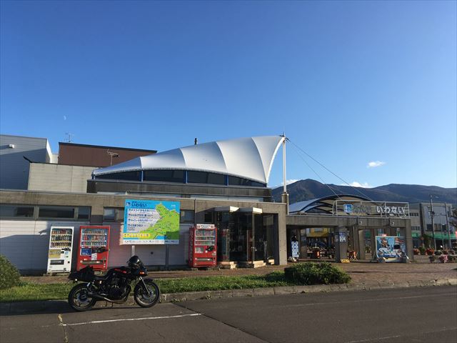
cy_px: 172
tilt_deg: +10.0
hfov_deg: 61.7
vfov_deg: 48.2
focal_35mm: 29
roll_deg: +0.6
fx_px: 383
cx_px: 228
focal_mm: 4.15
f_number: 2.2
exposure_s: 1/1148
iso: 25
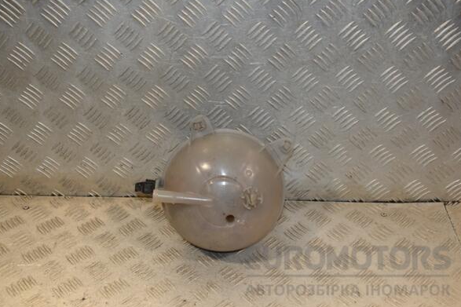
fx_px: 589
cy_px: 153
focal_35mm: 46
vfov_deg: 29.2
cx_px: 230
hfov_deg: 42.8
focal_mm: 30
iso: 800
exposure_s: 1/200
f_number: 6.3
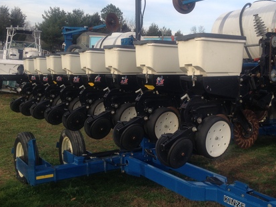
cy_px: 93
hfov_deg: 41.1
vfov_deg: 31.5
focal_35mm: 46
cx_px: 161
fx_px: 367
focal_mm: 4.28
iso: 50
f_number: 2.4
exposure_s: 1/511
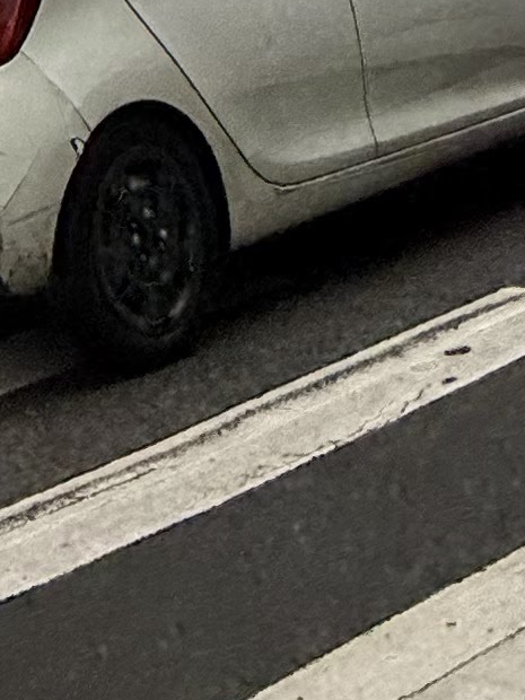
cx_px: -117
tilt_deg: +22.9
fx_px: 1840
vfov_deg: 13.3
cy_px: -1135
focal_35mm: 91
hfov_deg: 15.6
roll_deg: +10.4
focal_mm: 2.22
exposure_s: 1/3125
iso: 50
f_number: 2.2
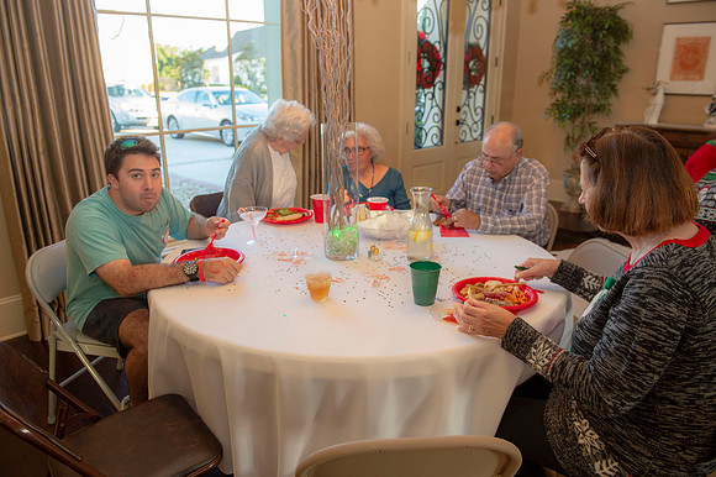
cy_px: 238
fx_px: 517
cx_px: 358
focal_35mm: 26
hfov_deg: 69.4
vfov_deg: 49.5
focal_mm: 26
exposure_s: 1/100
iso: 800
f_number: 4
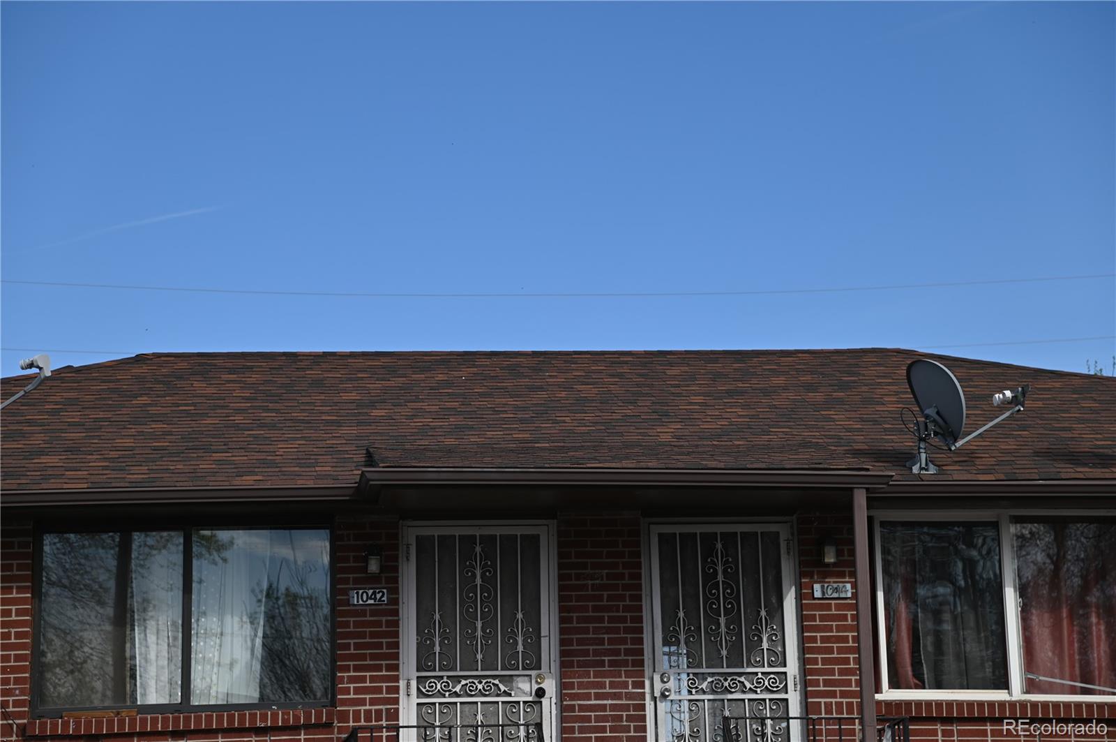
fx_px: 3251
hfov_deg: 19.5
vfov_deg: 13.0
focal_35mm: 105
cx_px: 558
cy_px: 371
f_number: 6.3
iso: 100
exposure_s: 1/640
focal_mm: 105
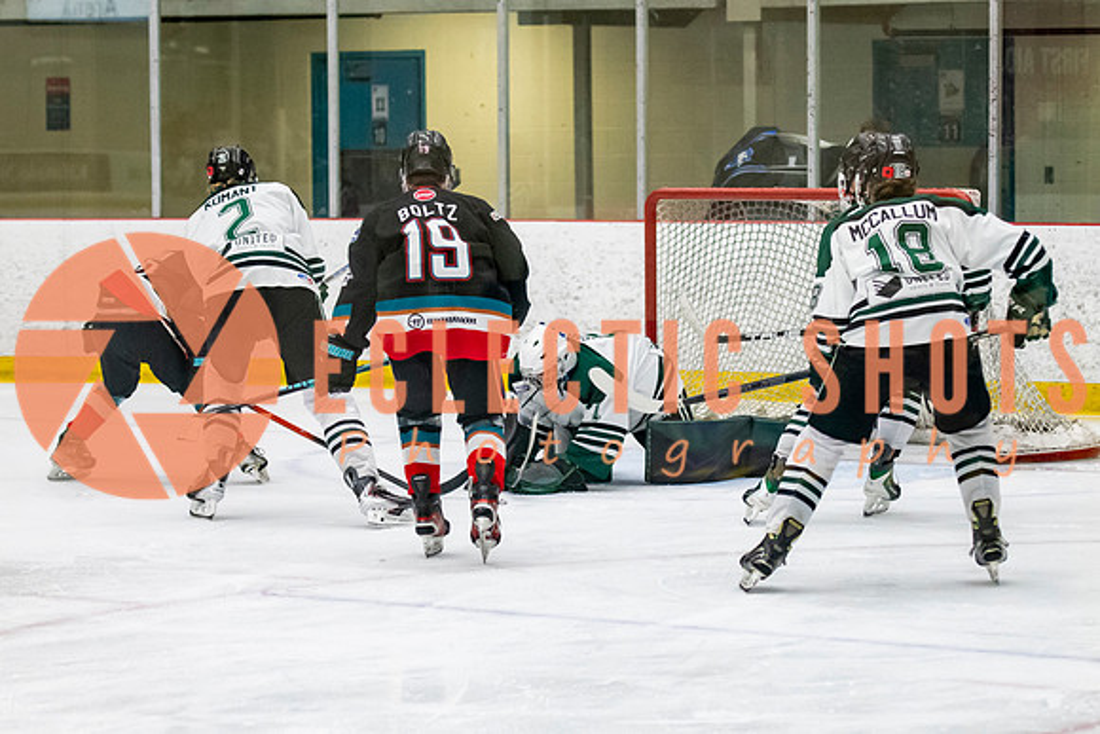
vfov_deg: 9.0
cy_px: 396
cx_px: 594
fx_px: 4682
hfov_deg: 13.4
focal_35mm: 153
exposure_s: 1/640
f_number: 3.2
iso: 2000
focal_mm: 82
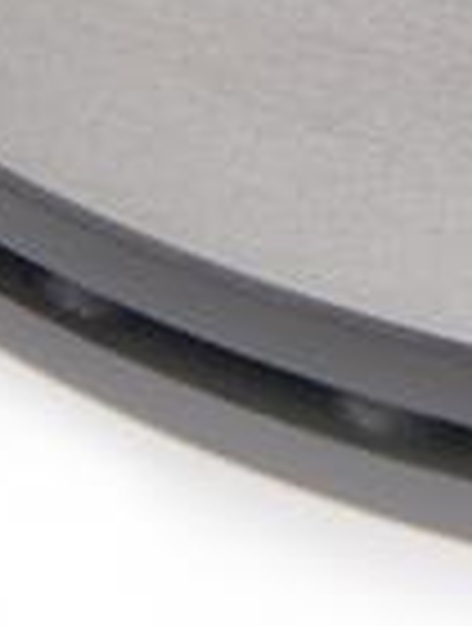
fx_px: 6388
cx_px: 1268
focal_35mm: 353
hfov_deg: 4.1
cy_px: -606
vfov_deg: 5.5
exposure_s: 1/160
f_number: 22
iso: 100
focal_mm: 50
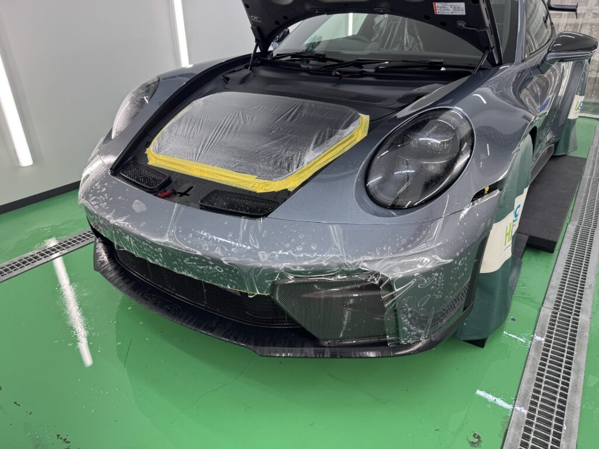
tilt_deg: -27.2
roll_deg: +2.2
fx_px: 415
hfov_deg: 71.6
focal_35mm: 24
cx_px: 300
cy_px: 224
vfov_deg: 56.8
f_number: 1.78
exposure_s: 1/121
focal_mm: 6.76
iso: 64
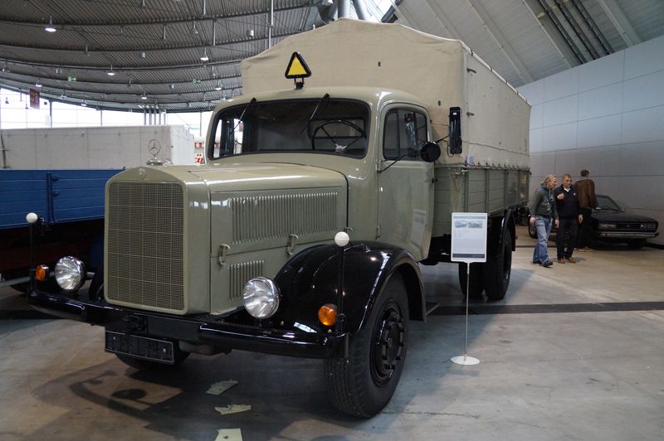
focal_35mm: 33
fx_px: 608
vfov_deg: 39.9
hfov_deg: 57.3
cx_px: 332
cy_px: 220
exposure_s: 1/160
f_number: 4
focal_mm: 22
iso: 3200
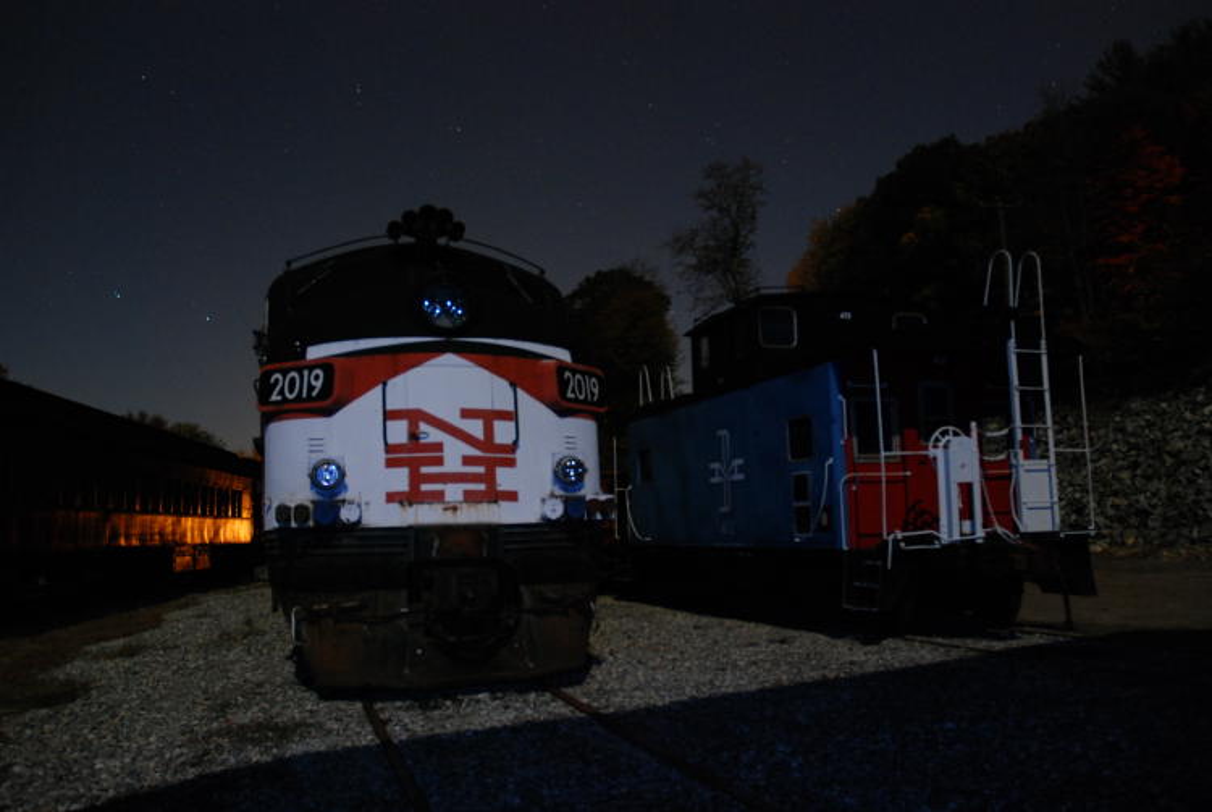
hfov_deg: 67.3
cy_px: 406
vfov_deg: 48.0
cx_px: 606
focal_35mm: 27
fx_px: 910
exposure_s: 15
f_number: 4
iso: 640
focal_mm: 18
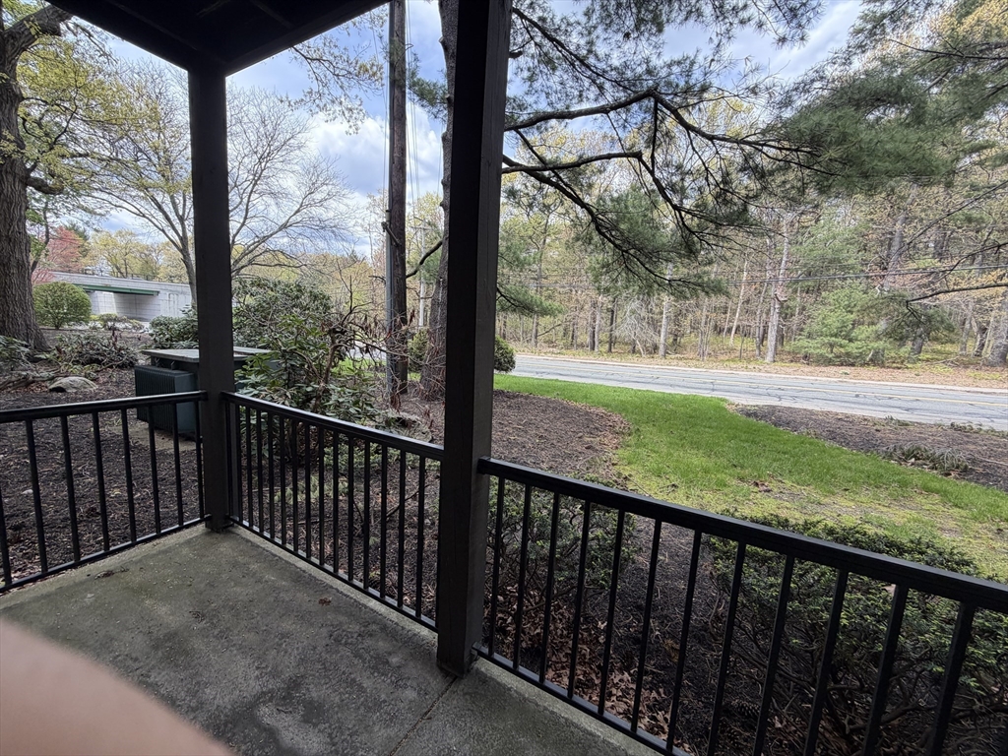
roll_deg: -3.5
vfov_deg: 85.7
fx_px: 408
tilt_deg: -7.5
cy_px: 378
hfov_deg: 102.1
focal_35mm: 14
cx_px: 504
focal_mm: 2.22
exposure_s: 1/347
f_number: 2.2
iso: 50
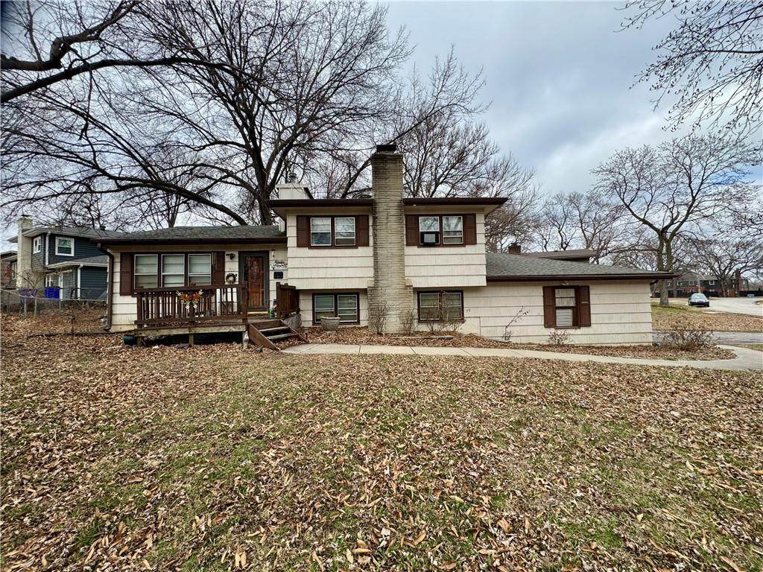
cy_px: 286
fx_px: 309
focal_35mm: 14
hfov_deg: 102.1
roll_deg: +1.6
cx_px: 382
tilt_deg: +0.6
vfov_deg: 85.7
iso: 40
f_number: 2.2
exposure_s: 1/473
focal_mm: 2.22
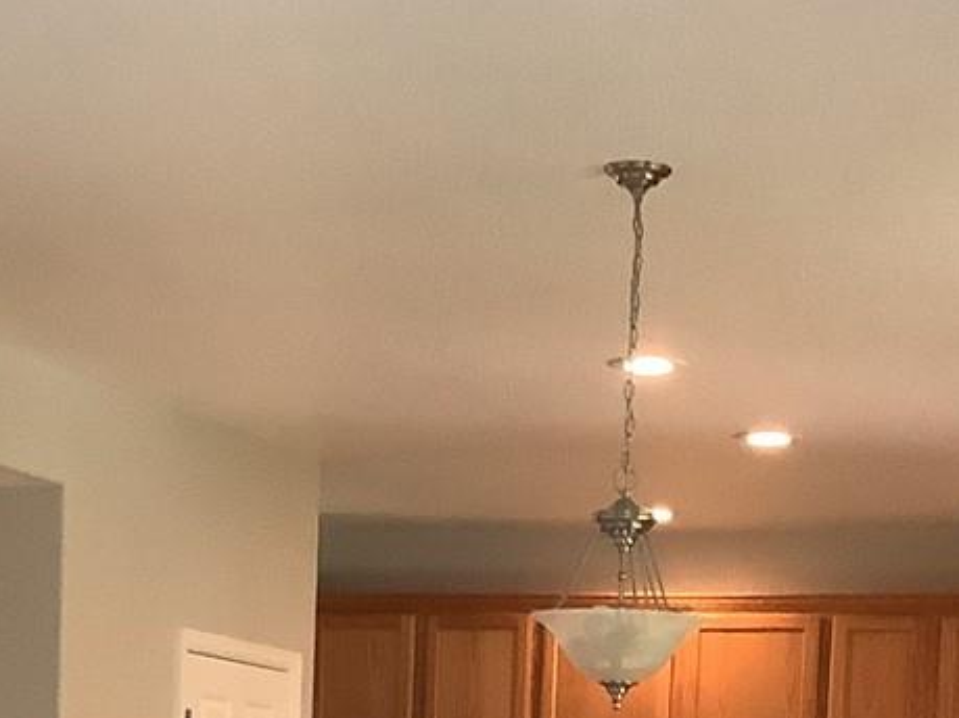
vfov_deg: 12.8
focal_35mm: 108
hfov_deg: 18.2
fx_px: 2991
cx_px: 451
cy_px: 1167
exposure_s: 1/60
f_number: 2.4
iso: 125
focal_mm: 3.3
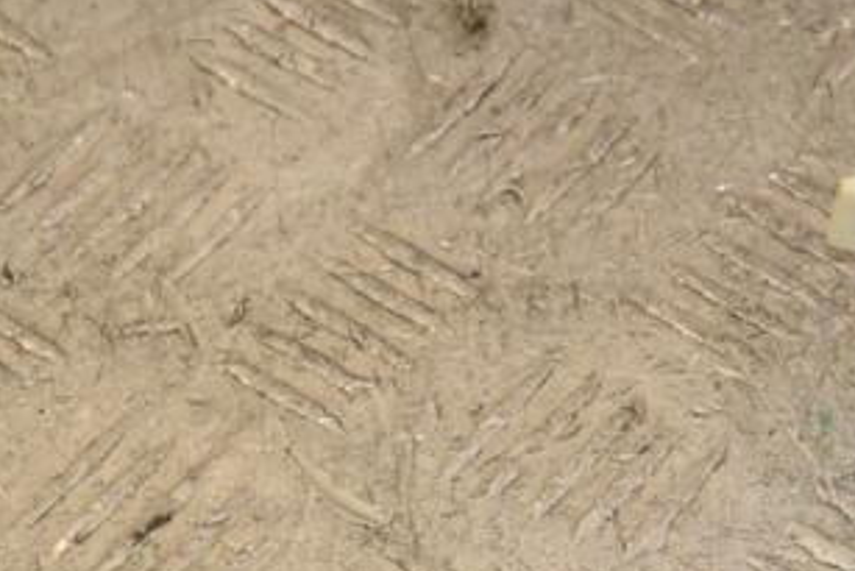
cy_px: 365
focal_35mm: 205
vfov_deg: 6.7
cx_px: 780
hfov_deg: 10.0
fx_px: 4871
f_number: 8
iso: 800
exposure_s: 1/200
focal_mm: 70
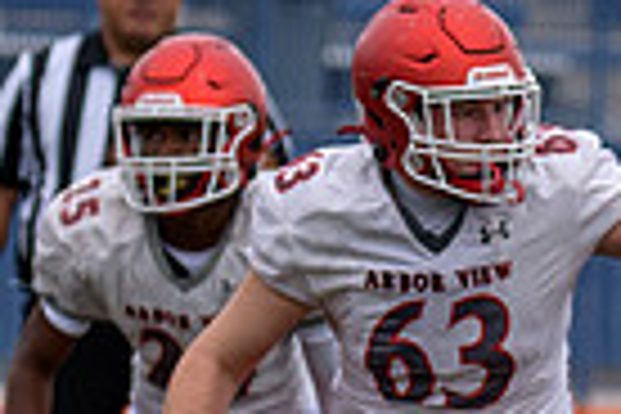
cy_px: 425
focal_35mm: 1172
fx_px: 20215
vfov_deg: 1.2
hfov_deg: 1.8
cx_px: 1176
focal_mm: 170
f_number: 3.5
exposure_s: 1/1000
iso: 360
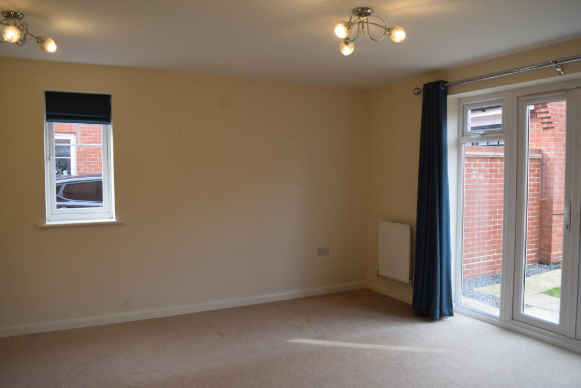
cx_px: 290
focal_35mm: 27
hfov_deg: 67.4
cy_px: 194
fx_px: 436
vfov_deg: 47.9
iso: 400
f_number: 5.6
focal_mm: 18
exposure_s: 1/125
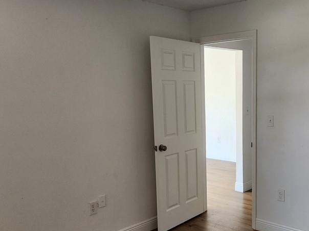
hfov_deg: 46.6
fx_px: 348
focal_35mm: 39
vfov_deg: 36.7
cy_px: 136
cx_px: 221
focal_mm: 5.4
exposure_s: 1/120
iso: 250
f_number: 1.8
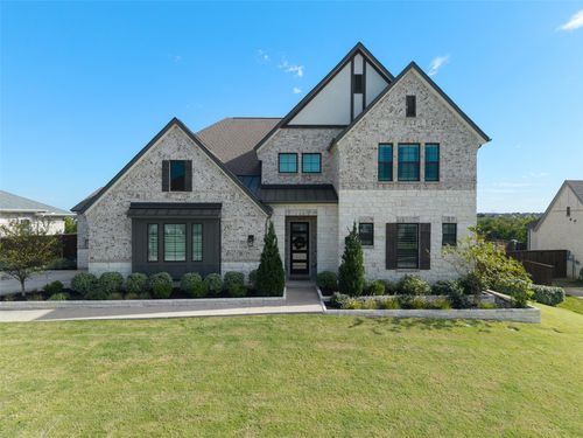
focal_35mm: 24
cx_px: 292
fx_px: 404
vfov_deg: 56.8
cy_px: 219
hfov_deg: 71.6
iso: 200
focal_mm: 8.67
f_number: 1.8
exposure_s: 1/90
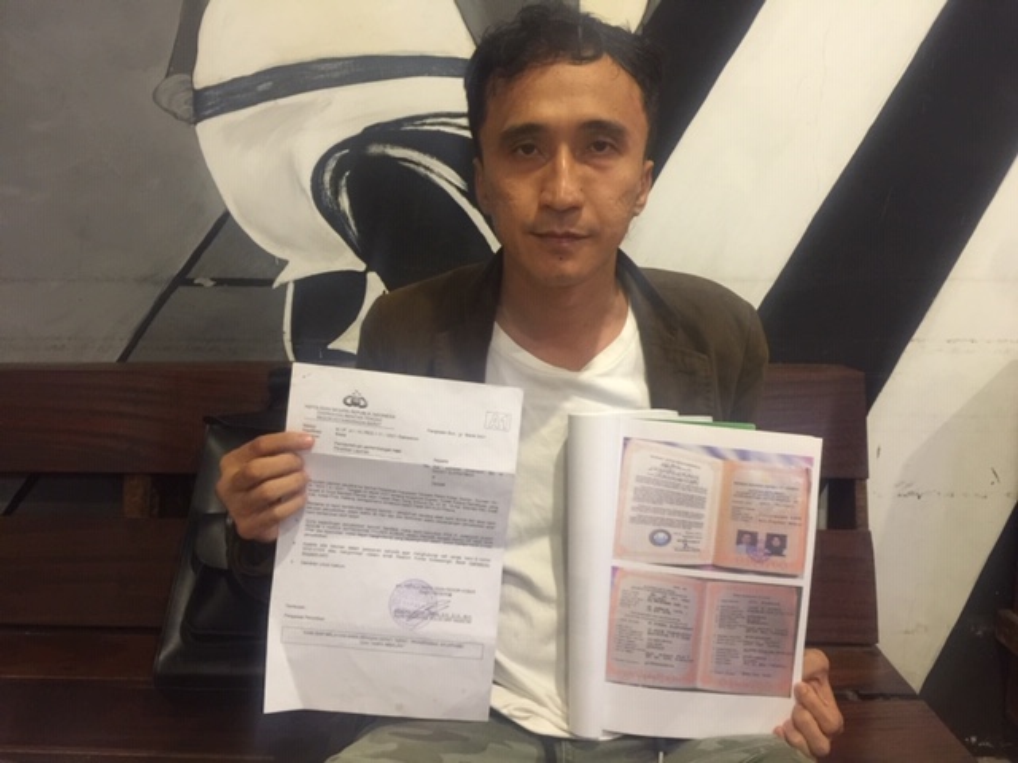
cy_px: 382
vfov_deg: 48.2
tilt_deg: -6.2
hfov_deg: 61.7
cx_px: 509
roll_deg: +0.3
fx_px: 853
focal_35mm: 29
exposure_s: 1/8
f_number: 2.2
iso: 125
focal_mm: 4.15
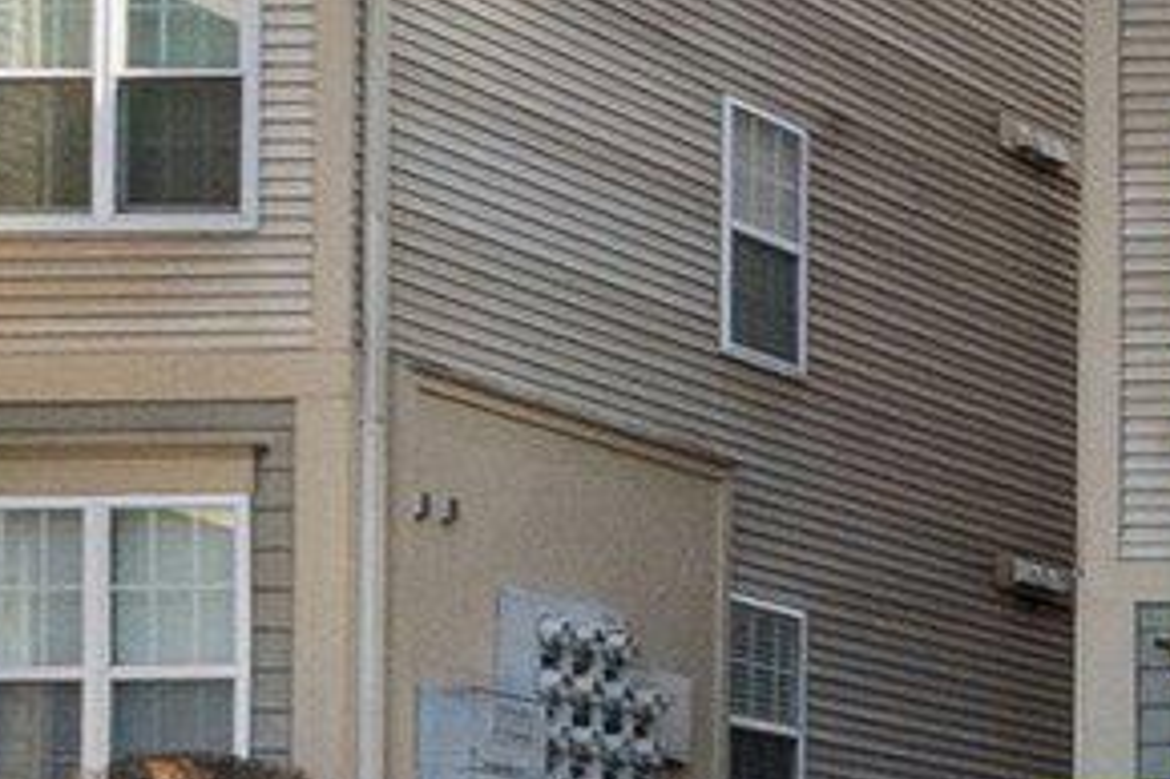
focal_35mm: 106
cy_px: 591
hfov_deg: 11.6
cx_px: 3421
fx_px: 3443
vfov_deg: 12.9
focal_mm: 10
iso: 640
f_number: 8
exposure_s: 1/1000
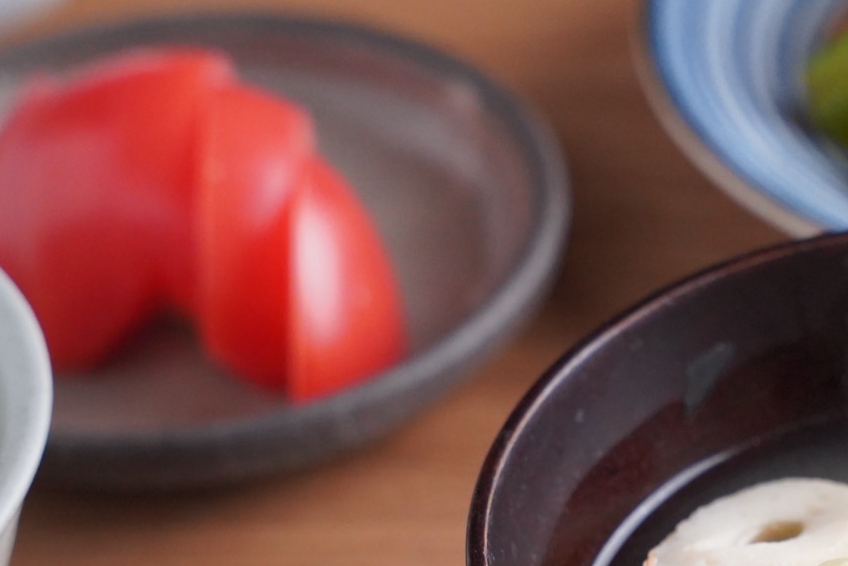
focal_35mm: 165
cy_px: 594
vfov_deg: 8.3
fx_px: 3888
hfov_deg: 12.2
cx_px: 956
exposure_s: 1/250
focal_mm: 70
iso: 6400
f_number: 6.3
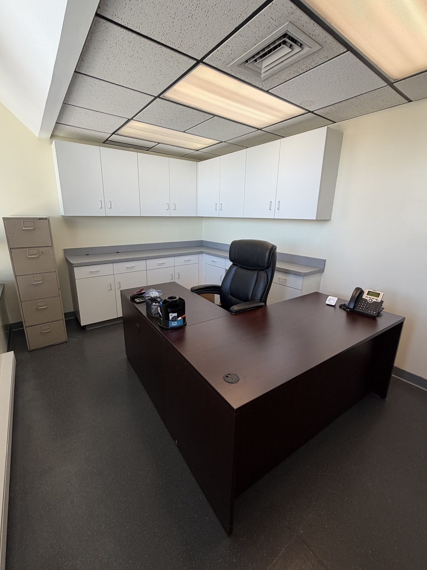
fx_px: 247
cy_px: 280
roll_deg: -0.8
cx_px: 207
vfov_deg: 98.2
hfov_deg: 81.7
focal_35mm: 15
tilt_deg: -15.4
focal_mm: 2.22
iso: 160
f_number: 2.2
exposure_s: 1/121
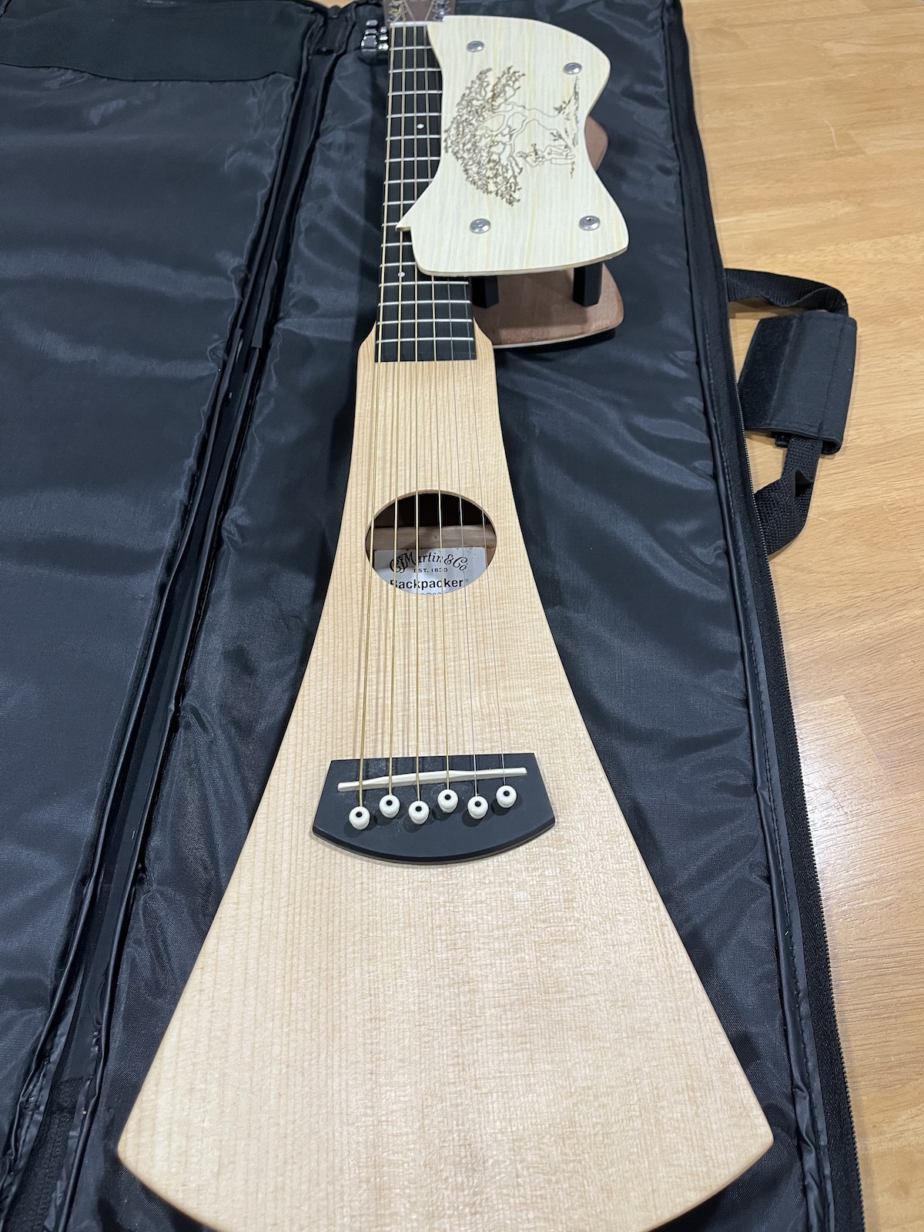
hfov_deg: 53.1
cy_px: 616
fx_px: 925
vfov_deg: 67.3
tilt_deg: -56.2
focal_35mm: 26
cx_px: 462
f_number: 1.6
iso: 125
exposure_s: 1/60
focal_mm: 5.1
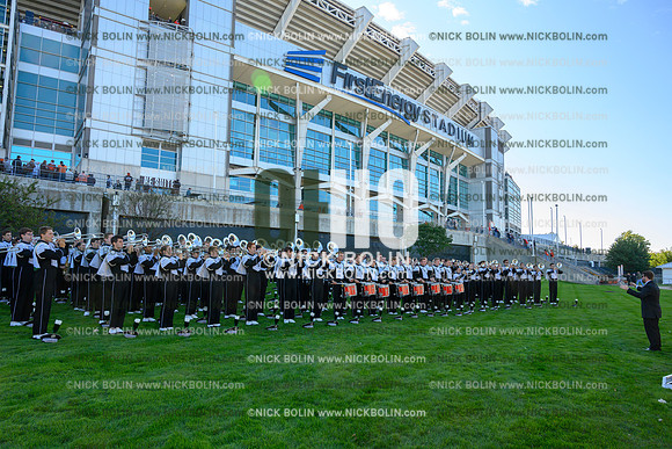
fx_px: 448
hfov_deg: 73.7
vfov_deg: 53.2
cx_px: 336
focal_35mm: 24
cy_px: 224
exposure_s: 1/640
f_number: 8
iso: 800
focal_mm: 24
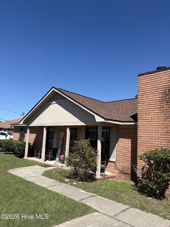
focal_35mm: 26
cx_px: 85
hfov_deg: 53.1
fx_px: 170
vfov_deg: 67.3
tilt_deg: +8.2
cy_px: 114
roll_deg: -3.6
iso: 64
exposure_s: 1/3623
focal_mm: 5.96
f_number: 1.6
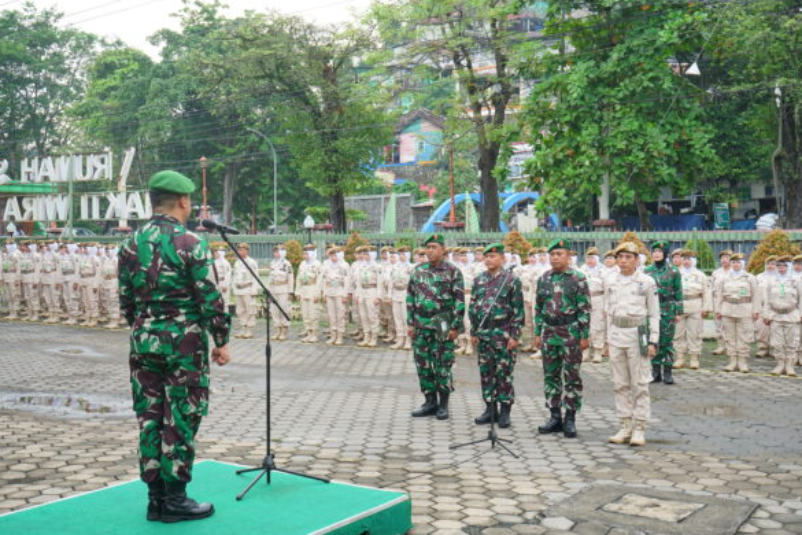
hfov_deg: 47.4
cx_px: 398
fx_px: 913
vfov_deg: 32.6
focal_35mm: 41
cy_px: 273
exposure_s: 1/100
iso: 640
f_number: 10
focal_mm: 40
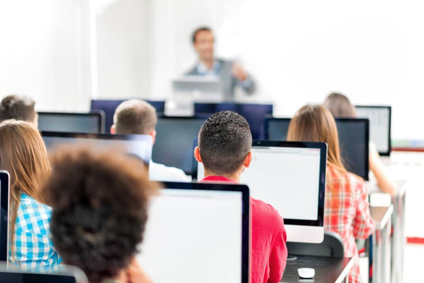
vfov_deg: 16.1
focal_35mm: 85
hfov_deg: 23.9
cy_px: 142
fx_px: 1001
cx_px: 212
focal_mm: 85
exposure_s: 1/160
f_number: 1.6
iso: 200
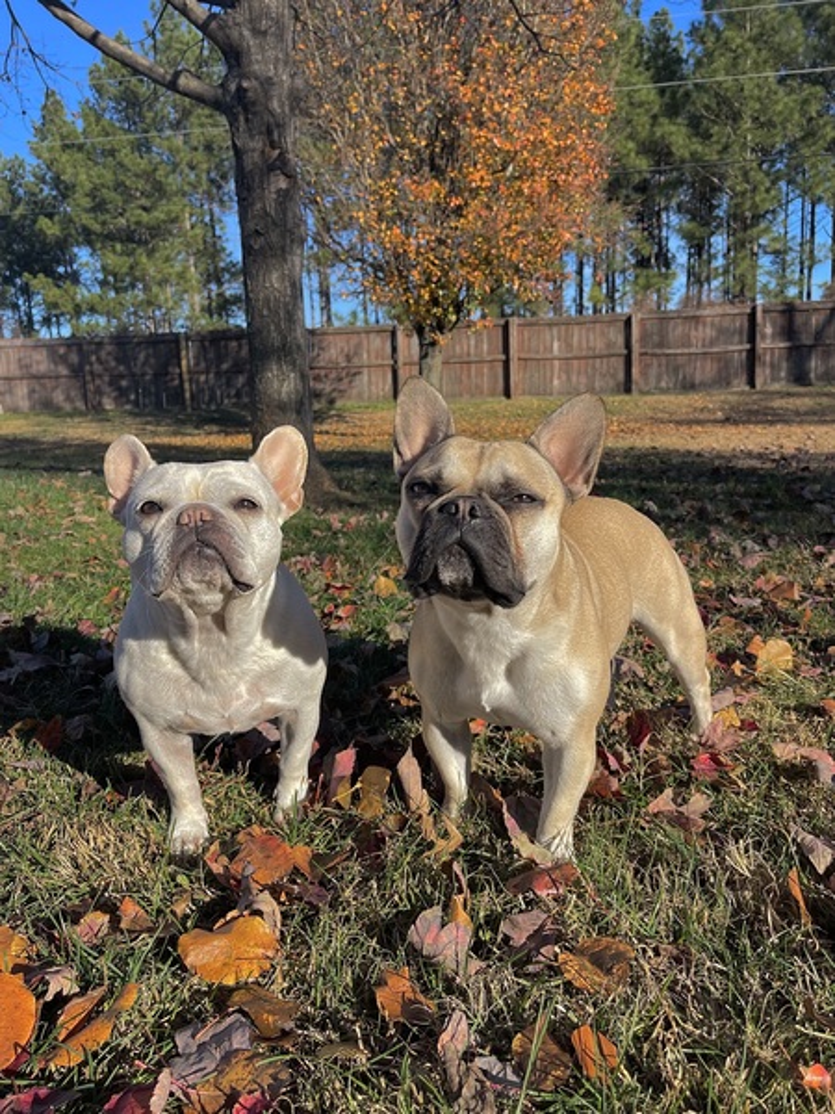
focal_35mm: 26
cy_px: 557
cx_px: 418
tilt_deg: -7.5
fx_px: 836
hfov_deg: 53.1
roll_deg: +2.8
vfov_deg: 67.3
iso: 32
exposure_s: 1/3003
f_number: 1.6
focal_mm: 5.1
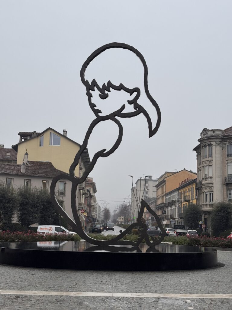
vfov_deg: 39.7
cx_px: 116
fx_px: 429
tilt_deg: +9.7
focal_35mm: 48
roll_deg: -1.0
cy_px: 155
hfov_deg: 30.3
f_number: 1.78
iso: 64
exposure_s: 1/1193
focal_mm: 6.76
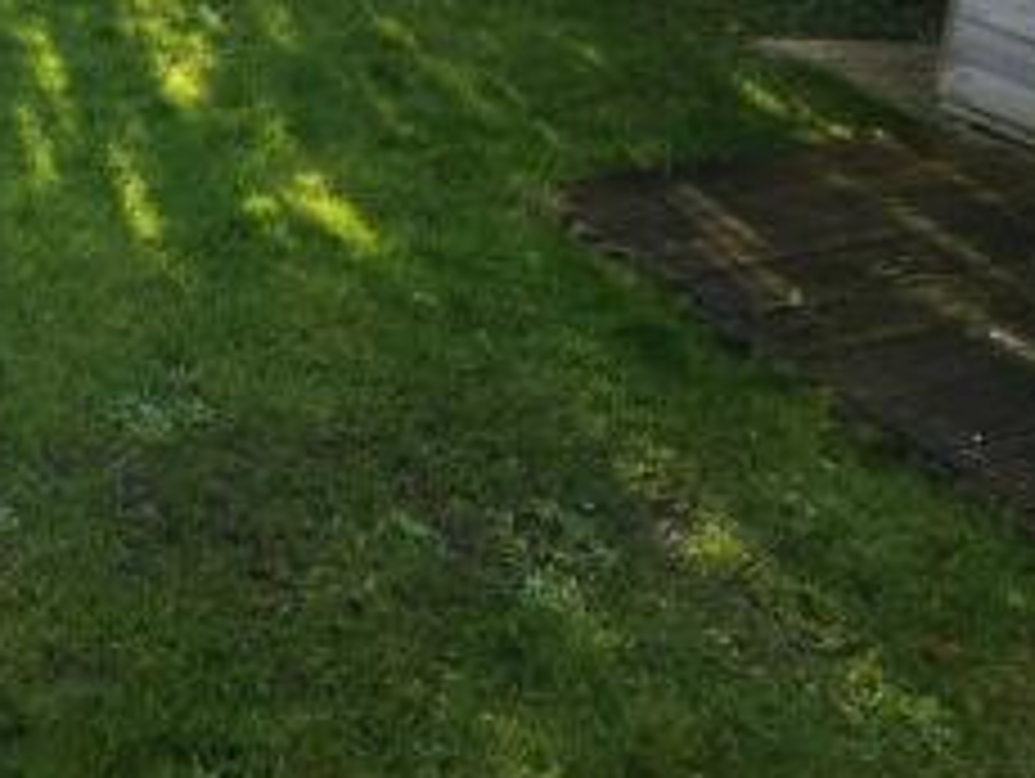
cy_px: -133
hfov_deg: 38.1
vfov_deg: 29.4
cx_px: -38
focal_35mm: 43
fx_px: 1287
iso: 64
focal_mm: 2.26
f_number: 2.2
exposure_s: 1/100
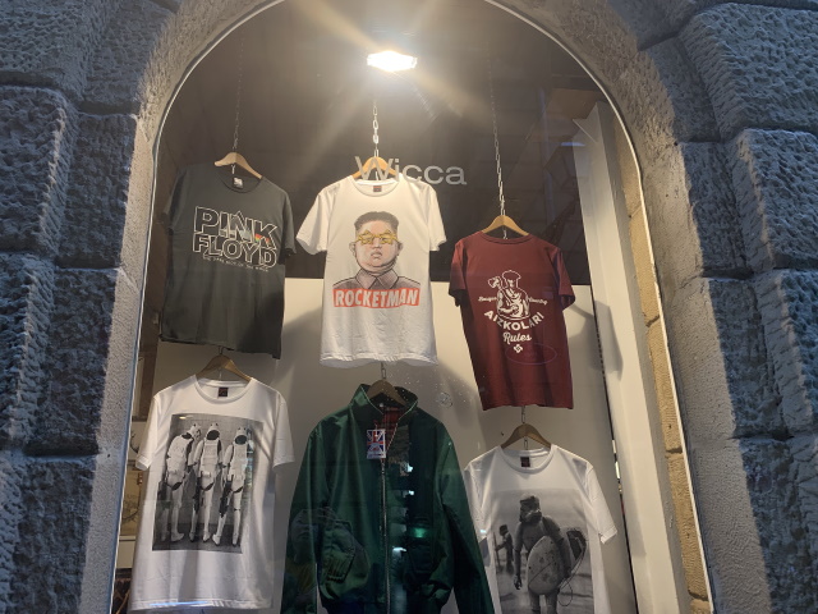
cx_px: 409
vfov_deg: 53.1
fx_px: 614
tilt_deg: +21.1
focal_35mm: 26
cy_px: 307
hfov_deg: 67.3
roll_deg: +0.9
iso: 32
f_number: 1.8
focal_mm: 4.25
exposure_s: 1/100
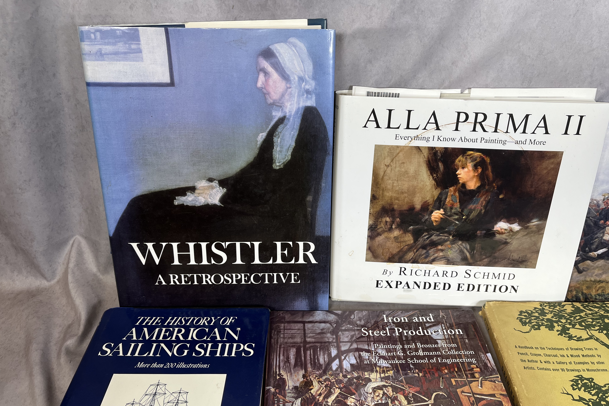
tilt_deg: -30.7
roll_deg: +0.1
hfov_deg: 65.5
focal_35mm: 28
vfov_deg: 46.4
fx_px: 474
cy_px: 205
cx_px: 306
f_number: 1.6
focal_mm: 5.1
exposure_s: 1/657
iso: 50
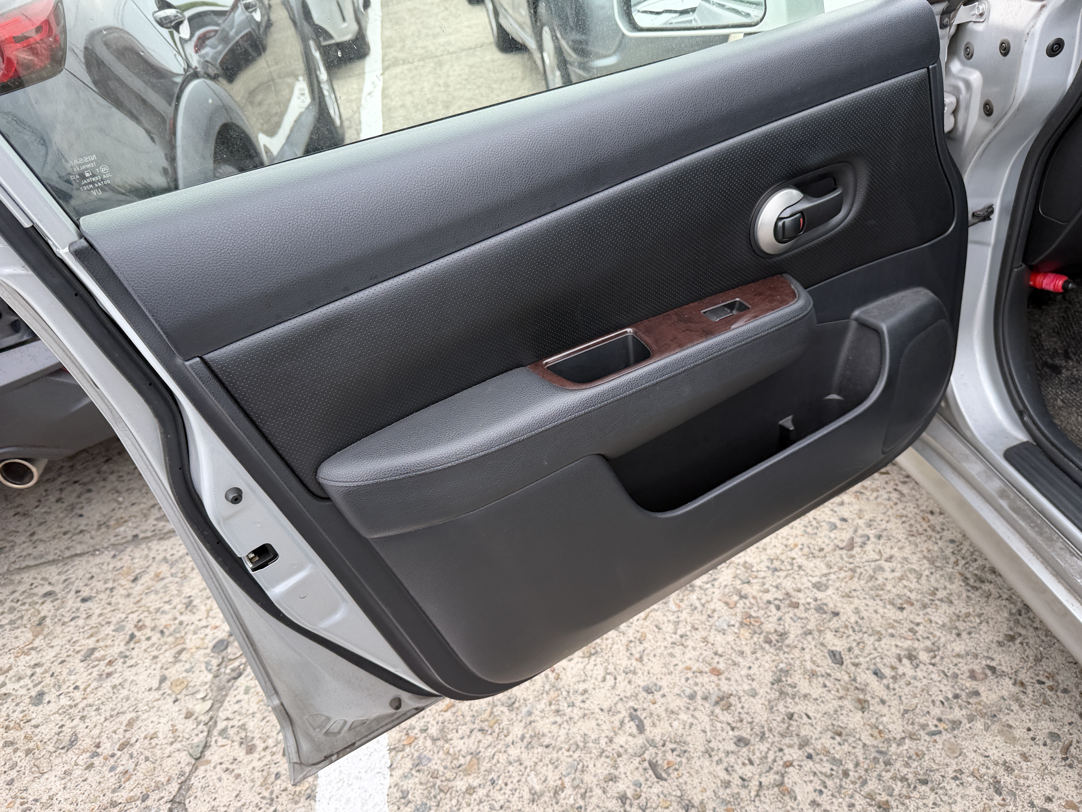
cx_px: 562
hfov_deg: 69.4
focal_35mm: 25
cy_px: 419
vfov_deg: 54.9
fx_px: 781
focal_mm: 6.76
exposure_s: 1/571
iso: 80
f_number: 1.78
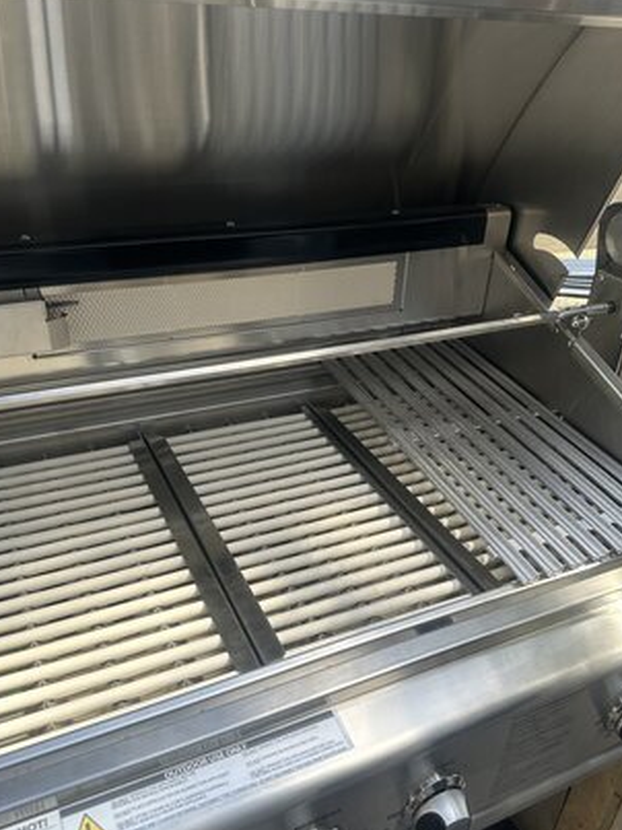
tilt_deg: -31.0
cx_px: 332
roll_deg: -6.1
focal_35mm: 30
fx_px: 719
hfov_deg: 46.7
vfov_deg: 59.9
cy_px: 441
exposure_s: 1/527
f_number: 1.78
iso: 80
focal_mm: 6.86
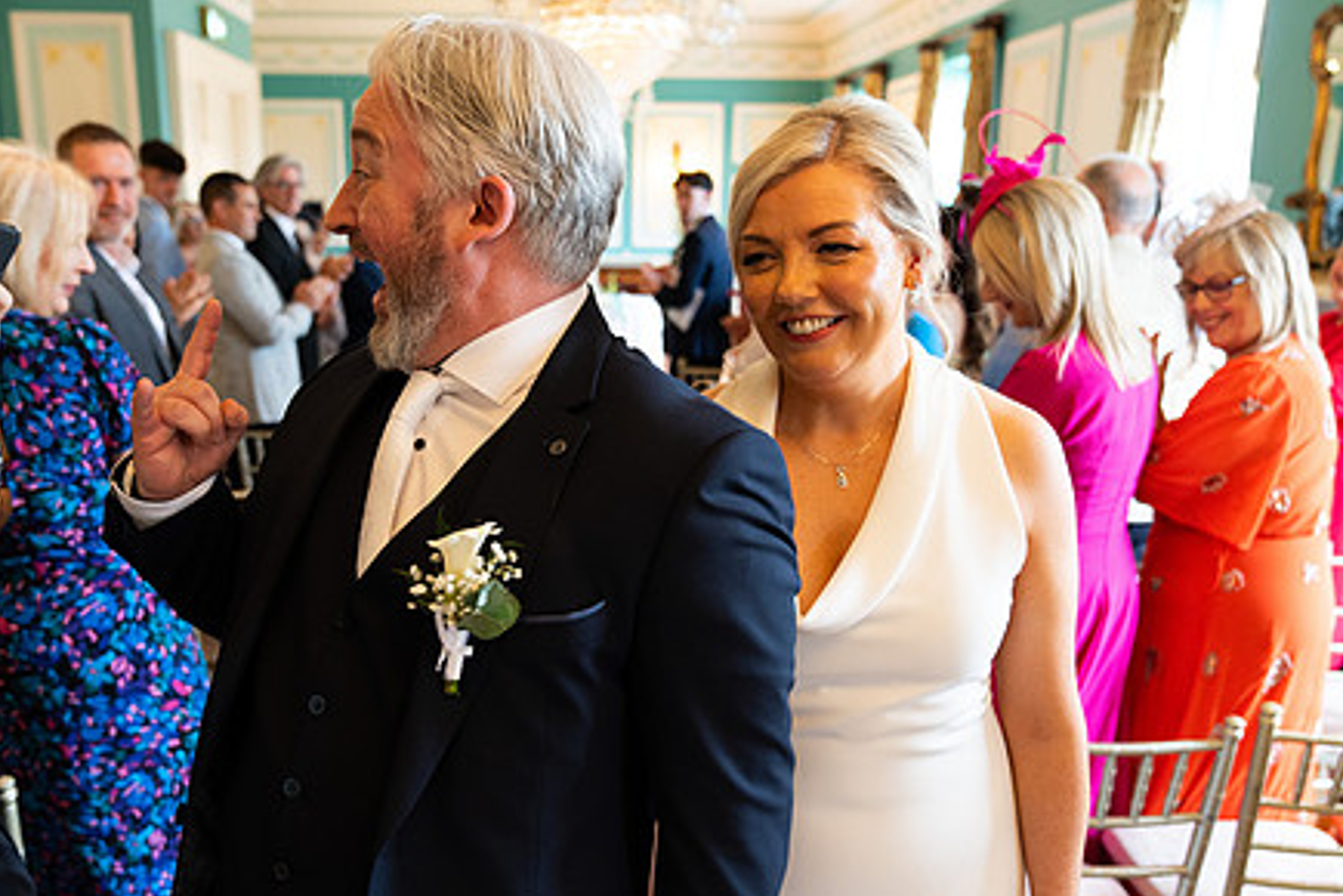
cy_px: 524
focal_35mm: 32
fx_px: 1194
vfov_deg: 41.0
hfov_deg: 58.6
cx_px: 596
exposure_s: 1/160
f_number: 2.8
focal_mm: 24
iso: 1600
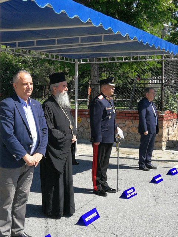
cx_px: 89
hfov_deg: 29.1
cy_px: 118
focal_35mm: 50
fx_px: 343
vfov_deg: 38.2
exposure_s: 1/765
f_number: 2.2
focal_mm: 3.95
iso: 50
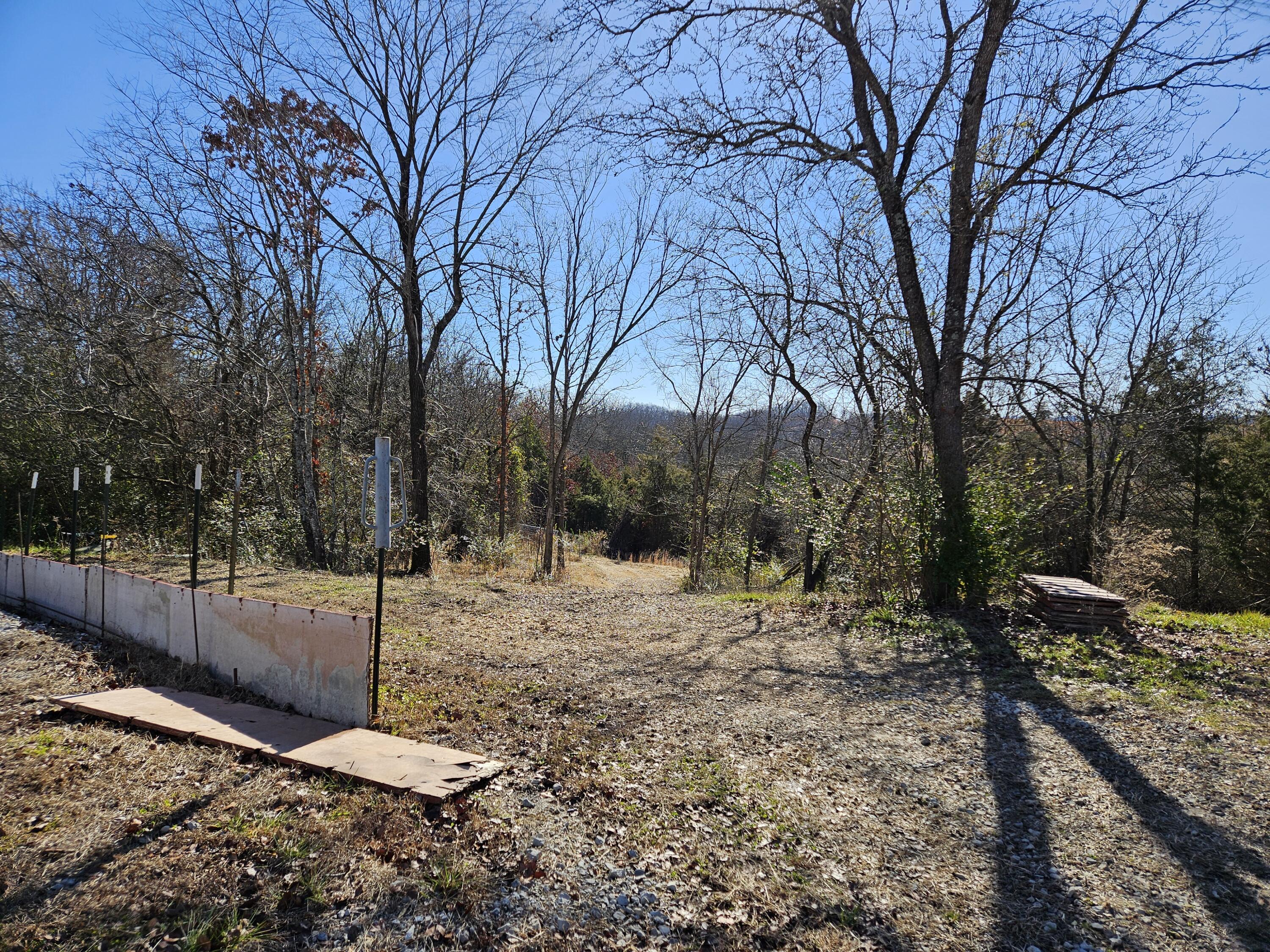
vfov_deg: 58.9
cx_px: 635
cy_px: 476
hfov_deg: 73.9
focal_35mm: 23
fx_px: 844
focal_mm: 5.4
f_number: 1.8
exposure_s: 1/1441
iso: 25
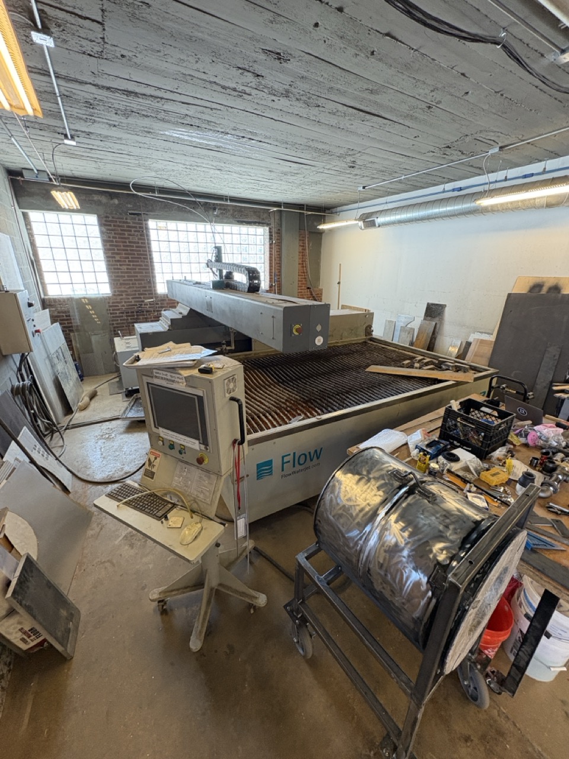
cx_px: 284
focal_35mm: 14
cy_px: 380
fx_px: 307
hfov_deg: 85.7
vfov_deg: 102.1
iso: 320
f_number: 2.2
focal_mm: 2.22
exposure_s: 1/60
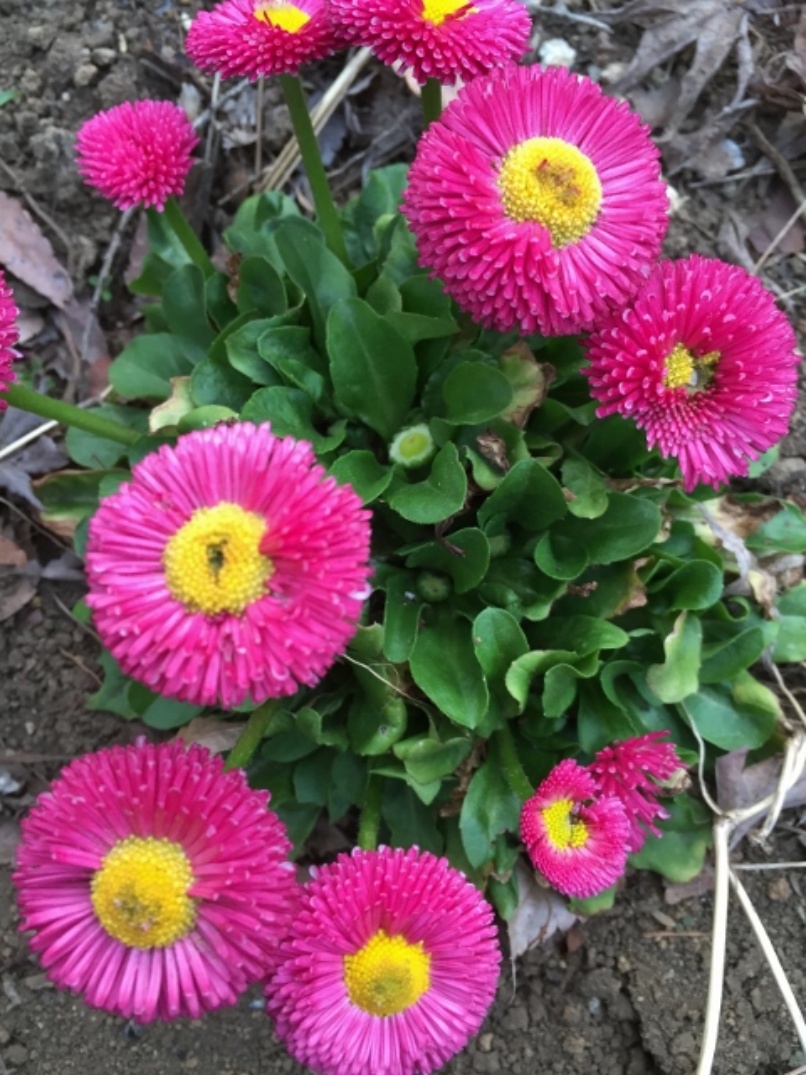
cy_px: 538
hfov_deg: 48.2
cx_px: 403
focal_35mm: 29
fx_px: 900
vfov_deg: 61.7
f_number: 2.2
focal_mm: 4.15
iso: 64
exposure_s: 1/30
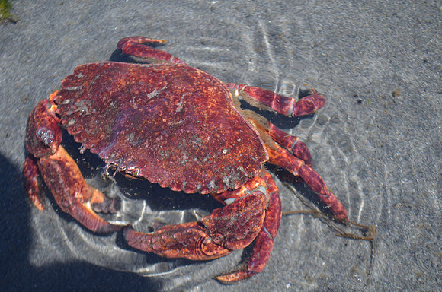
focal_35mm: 82
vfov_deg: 16.5
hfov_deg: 24.7
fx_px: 1011
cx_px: 221
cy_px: 146
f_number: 5.6
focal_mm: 55
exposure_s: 1/1000
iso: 560
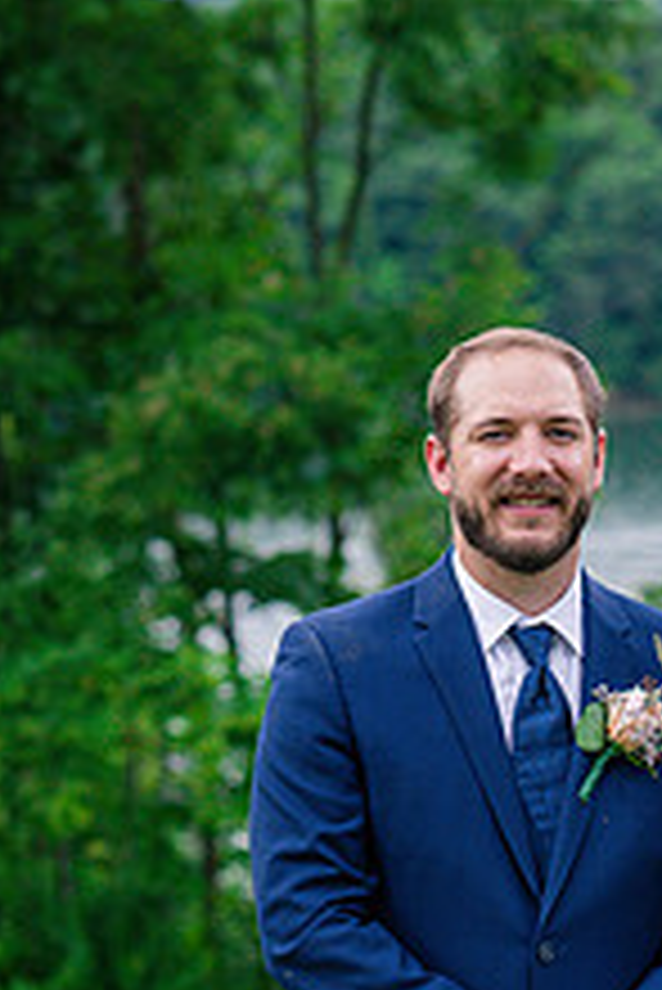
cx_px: 671
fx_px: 4792
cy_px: 1008
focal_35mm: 174
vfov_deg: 11.7
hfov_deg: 7.9
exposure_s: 1/3200
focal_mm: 85
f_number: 3.5
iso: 500
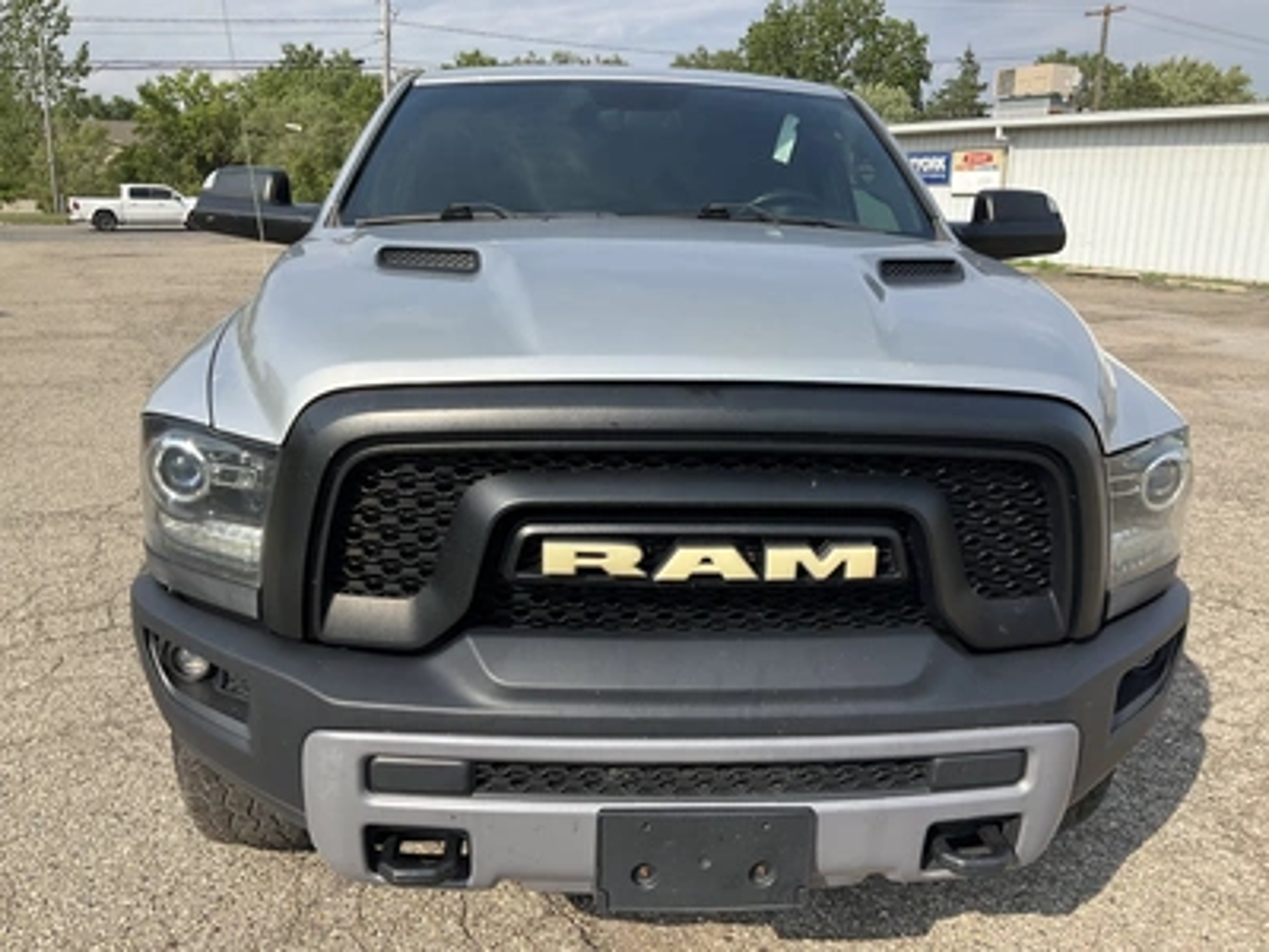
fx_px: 1063
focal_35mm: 29
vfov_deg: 48.2
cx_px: 634
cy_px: 476
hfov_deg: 61.7
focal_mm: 3
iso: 25
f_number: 1.8
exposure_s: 1/1342
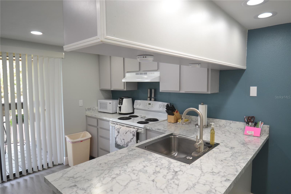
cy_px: 97
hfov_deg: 81.2
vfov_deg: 59.5
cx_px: 146
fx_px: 170
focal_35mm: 21
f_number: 4.5
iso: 400
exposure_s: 1/80
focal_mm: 14
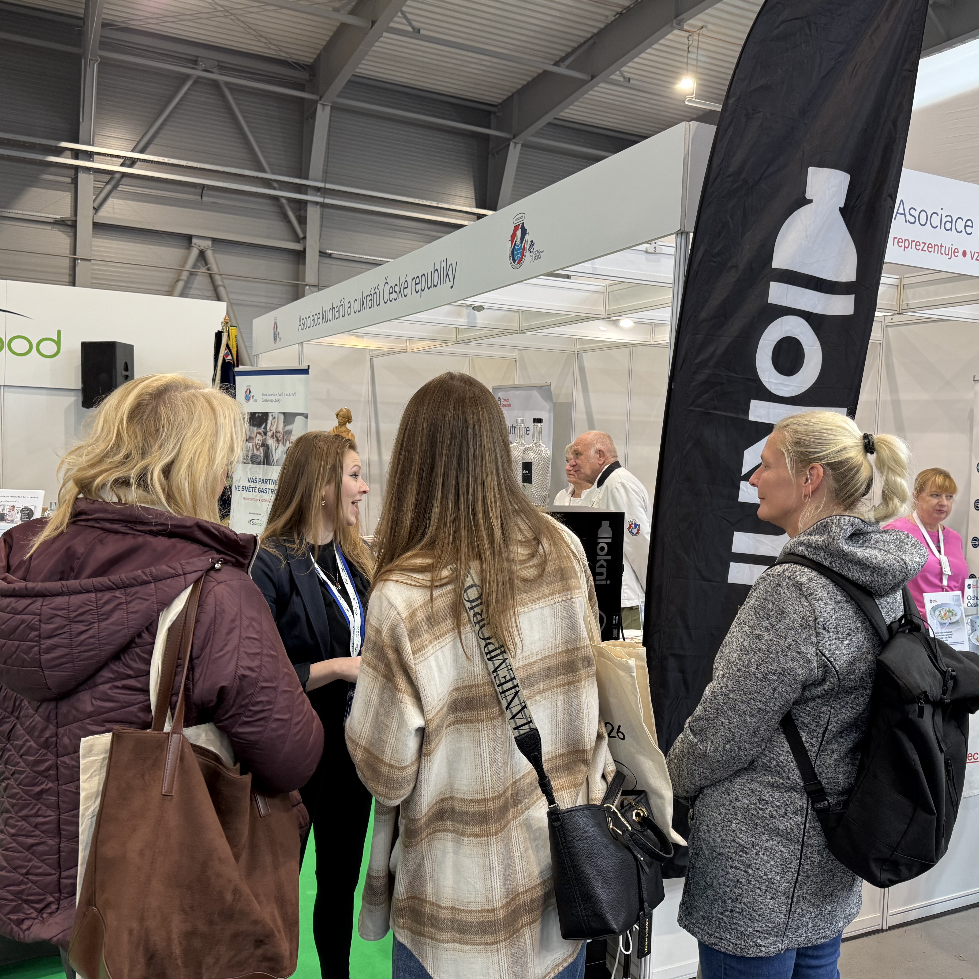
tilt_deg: -3.4
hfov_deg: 55.6
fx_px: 928
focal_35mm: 29
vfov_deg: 55.6
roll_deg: -2.9
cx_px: 496
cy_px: 494
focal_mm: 6.76
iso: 160
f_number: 1.78
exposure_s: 1/100
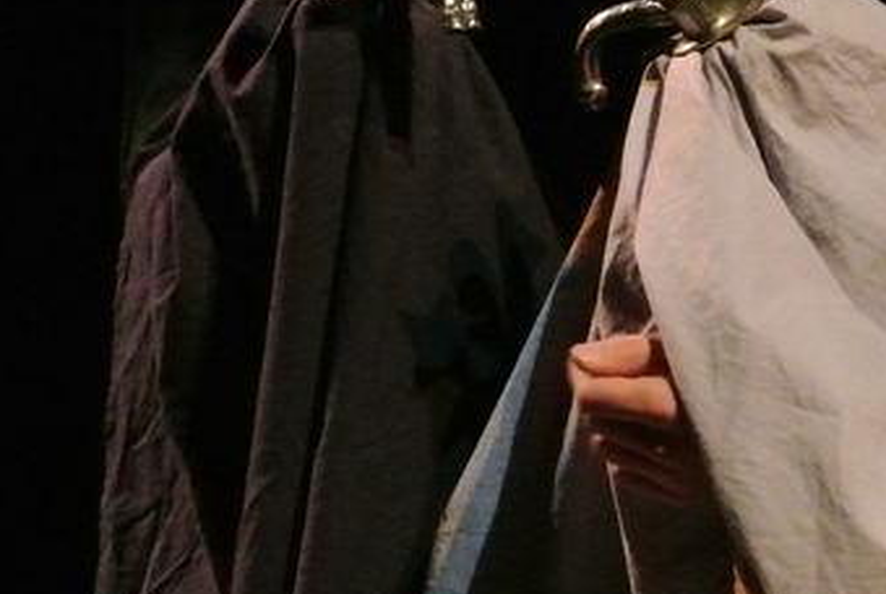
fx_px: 10379
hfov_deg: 4.9
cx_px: 683
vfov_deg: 3.3
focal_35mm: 421
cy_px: 20
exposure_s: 1/40
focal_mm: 66.4
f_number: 5.6
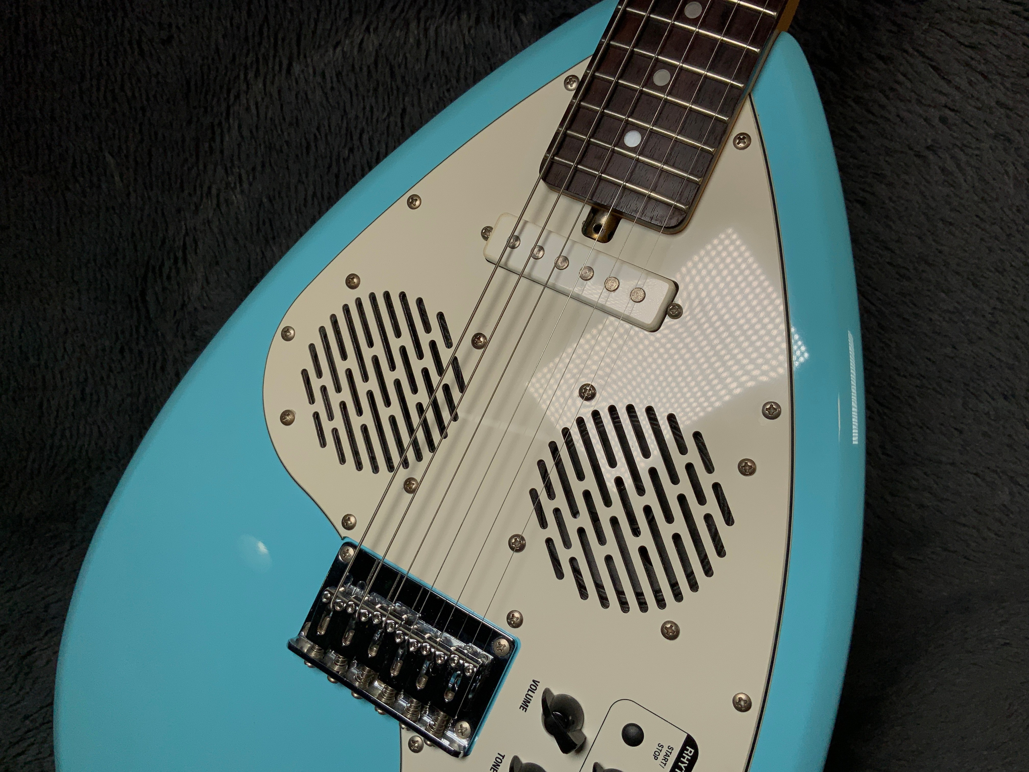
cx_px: 514
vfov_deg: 48.2
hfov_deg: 61.7
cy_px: 386
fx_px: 862
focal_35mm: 29
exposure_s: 1/1144
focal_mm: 3
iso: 16
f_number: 1.8
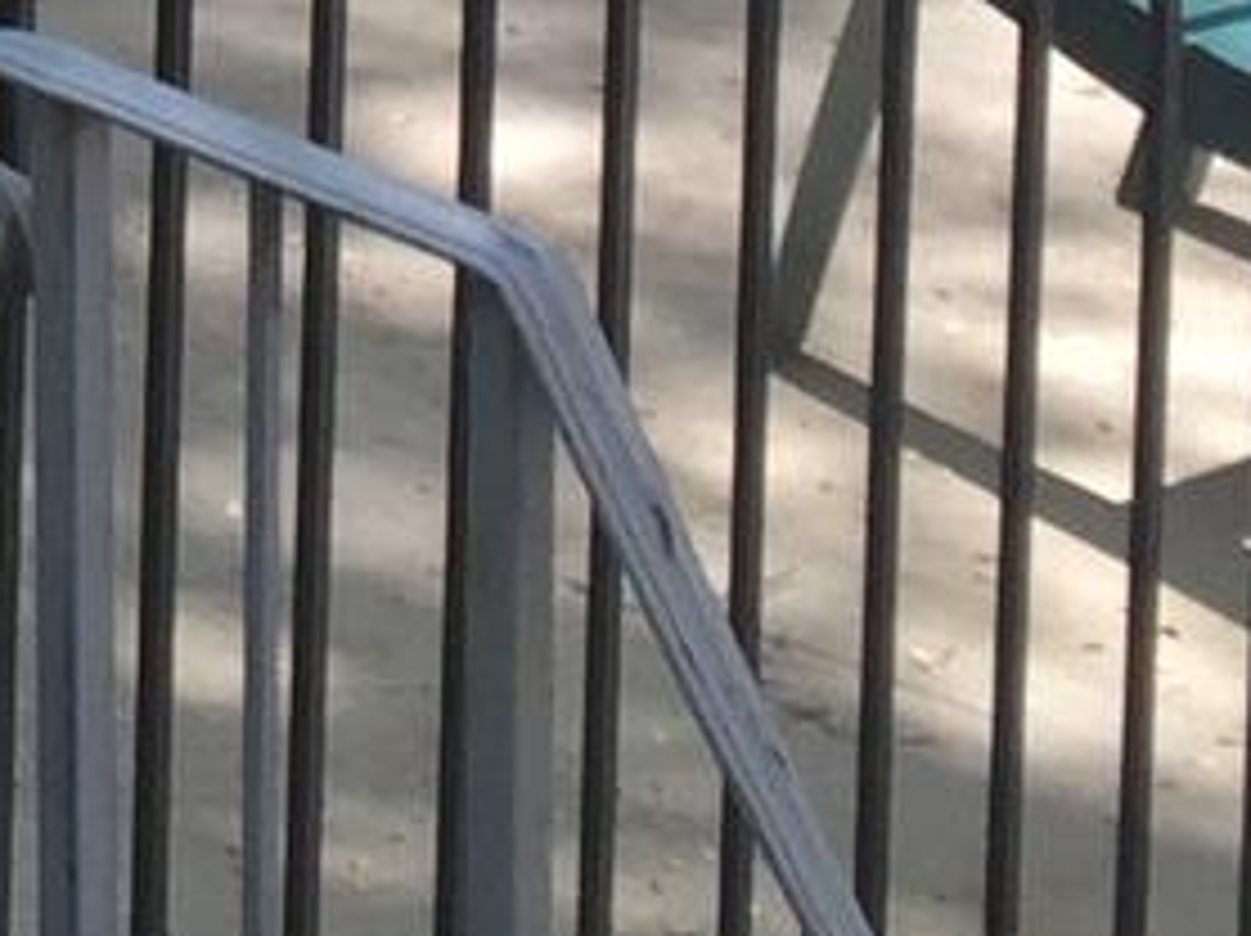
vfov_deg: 6.4
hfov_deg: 8.7
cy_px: -1804
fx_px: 7727
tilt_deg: -5.3
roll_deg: -2.4
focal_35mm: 214
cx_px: -1287
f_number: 2.2
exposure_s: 1/306
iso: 32
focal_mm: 4.15
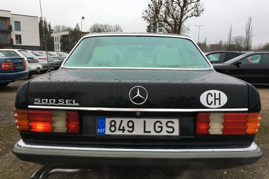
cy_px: 101
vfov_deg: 42.2
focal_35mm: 31
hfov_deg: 60.3
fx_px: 232
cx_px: 135
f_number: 2.2
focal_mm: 4.15
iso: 25
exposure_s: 1/50
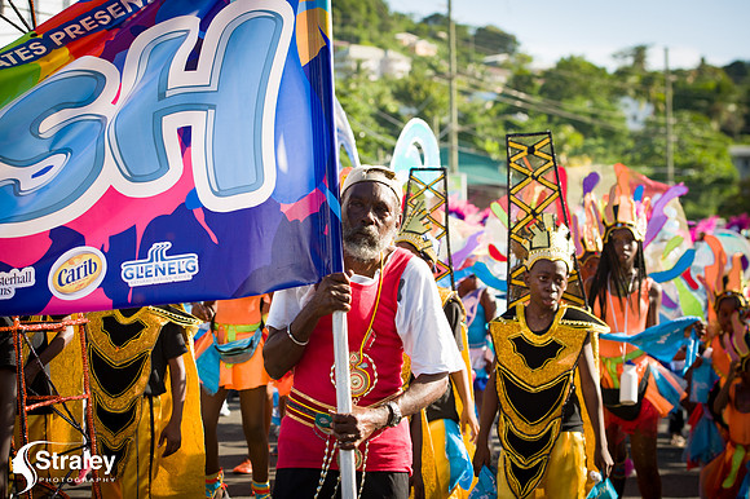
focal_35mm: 82
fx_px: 1707
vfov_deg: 16.6
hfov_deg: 24.8
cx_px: 375
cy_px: 250
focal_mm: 82
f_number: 5.6
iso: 100
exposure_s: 1/200
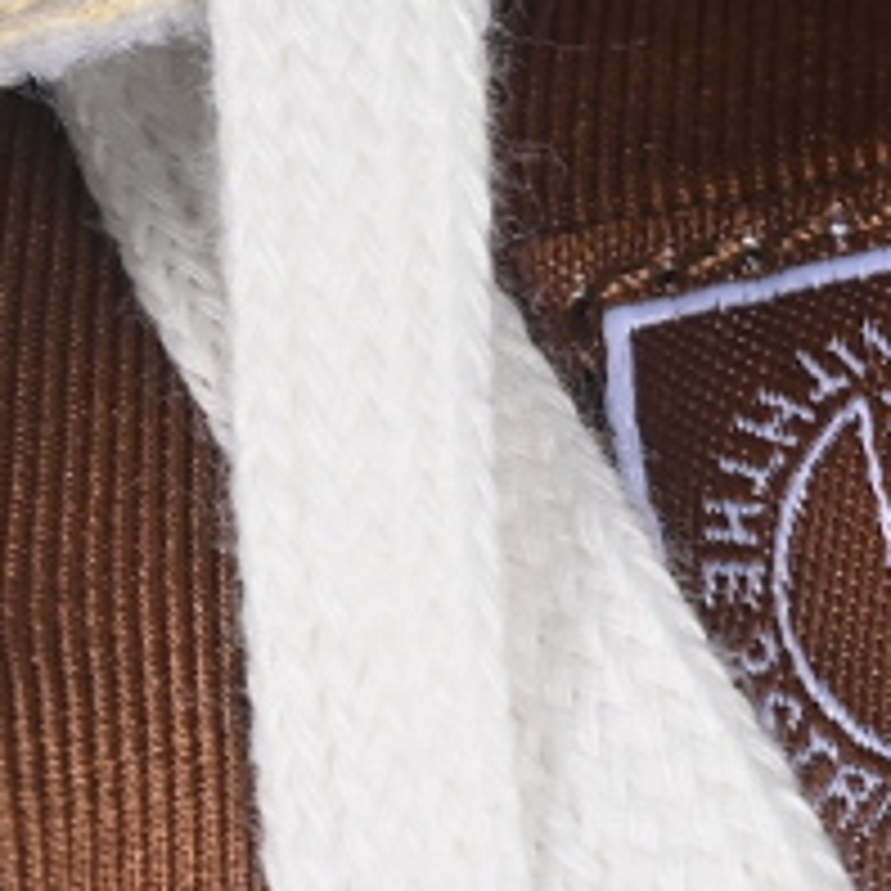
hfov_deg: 5.0
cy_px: 468
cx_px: 1269
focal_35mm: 348
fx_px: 10134
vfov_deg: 5.0
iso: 160
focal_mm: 50
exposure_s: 1/80
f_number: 7.1
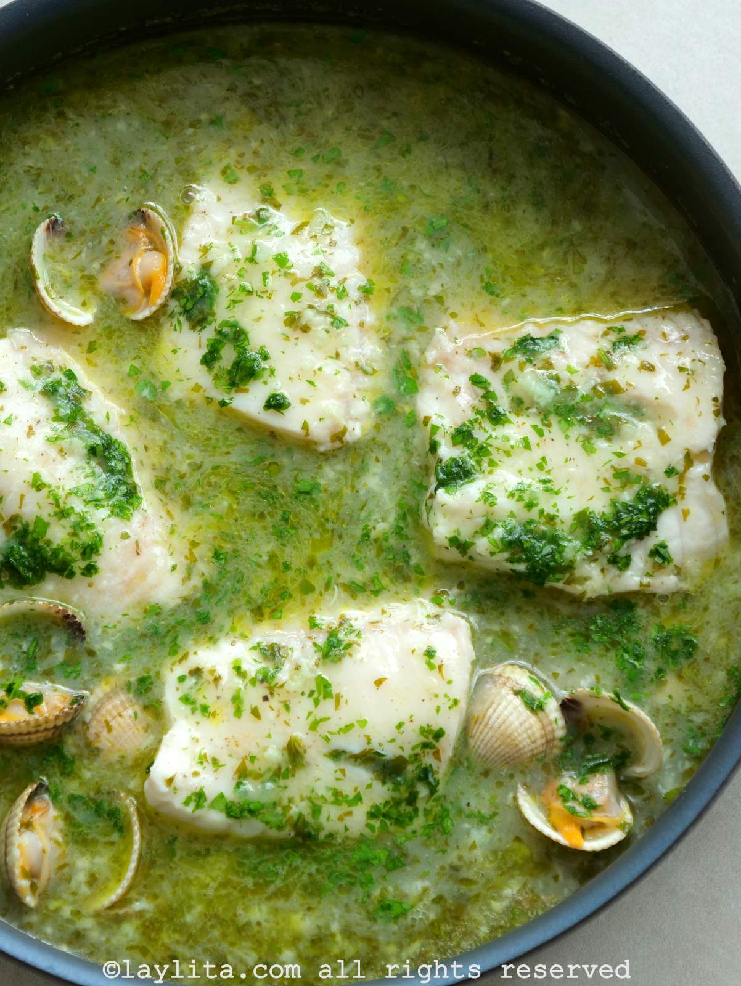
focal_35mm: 108
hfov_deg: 13.7
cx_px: 370
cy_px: 493
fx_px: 3079
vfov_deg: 18.2
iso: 200
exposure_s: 1/160
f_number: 4
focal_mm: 54
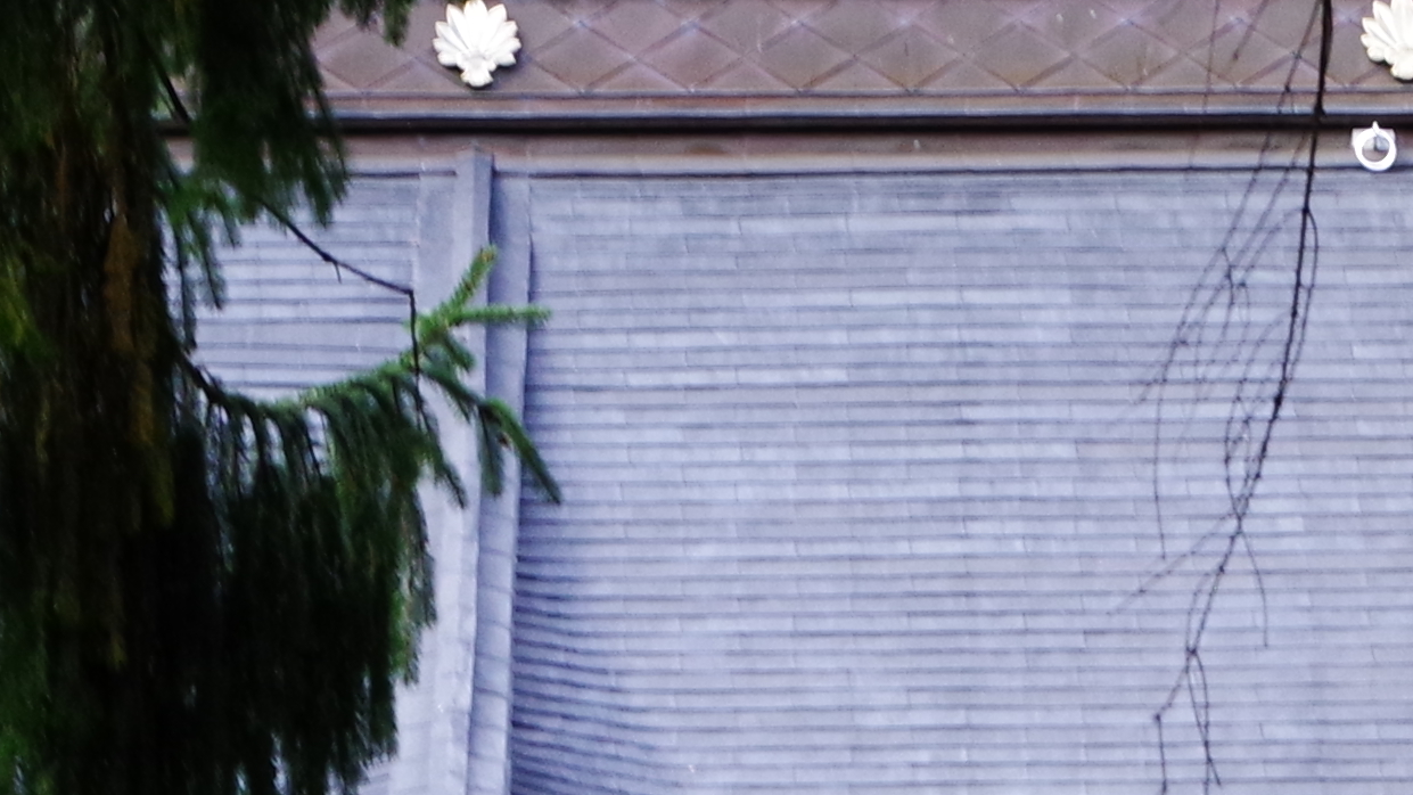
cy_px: 2027
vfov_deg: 3.5
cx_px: 528
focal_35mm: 343
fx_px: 12834
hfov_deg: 6.3
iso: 800
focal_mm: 45
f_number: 8
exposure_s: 1/60
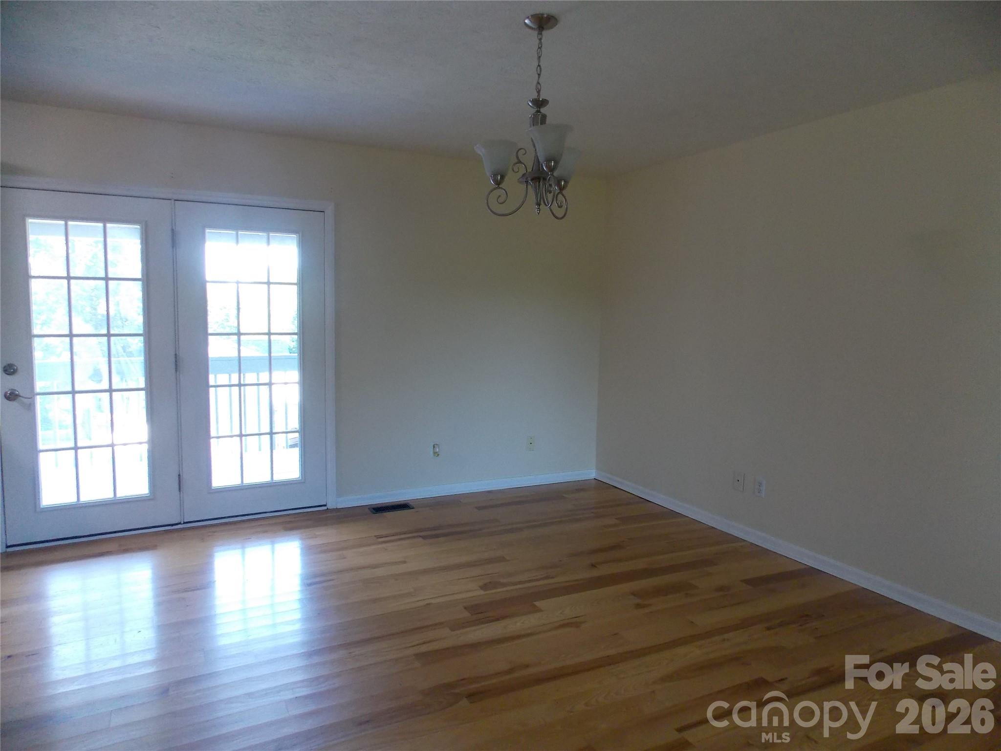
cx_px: 500
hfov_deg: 73.9
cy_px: 376
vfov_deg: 58.9
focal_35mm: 23
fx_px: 665
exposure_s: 1/30
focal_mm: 4
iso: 250
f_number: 3.1
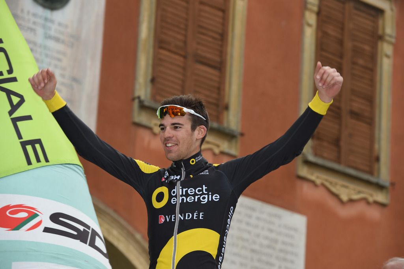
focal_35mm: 135
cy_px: 134
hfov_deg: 15.2
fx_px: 1514
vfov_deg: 10.1
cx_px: 202
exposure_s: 1/250
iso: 200
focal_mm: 135
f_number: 5.6
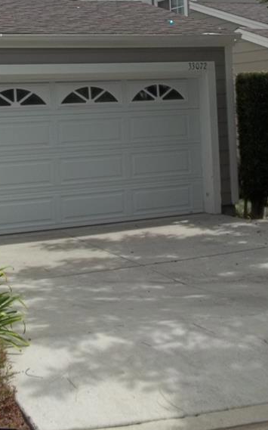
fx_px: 737
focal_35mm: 63
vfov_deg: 31.7
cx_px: 109
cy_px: 91
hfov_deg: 20.6
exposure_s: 1/250
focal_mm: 5.9
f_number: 8
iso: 64
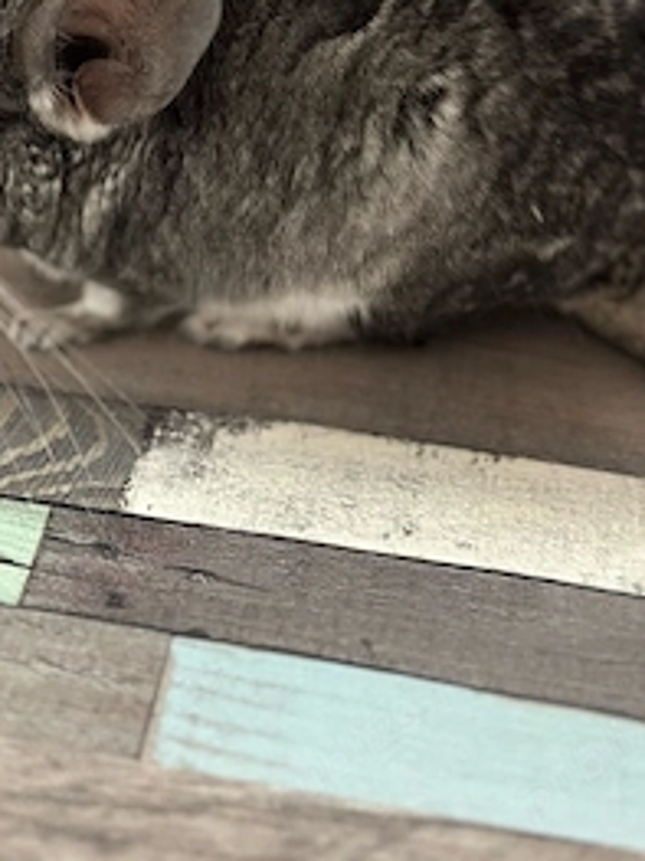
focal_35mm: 73
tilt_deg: -34.2
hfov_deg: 20.0
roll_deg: -3.0
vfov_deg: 26.5
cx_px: 183
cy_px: 268
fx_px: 1815
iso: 400
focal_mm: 6.86
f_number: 1.78
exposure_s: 1/33
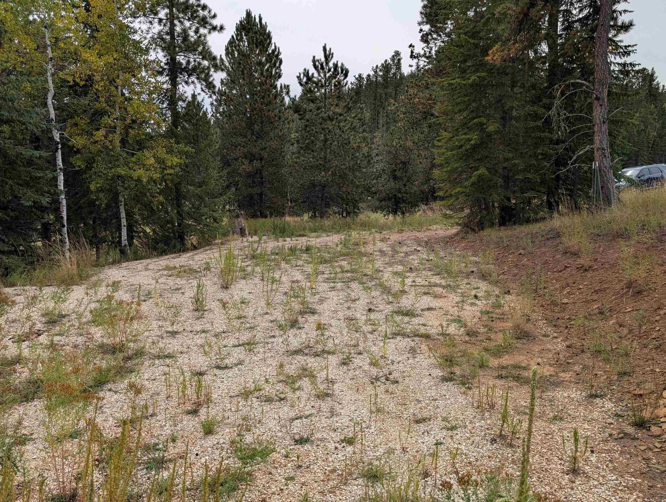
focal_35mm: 26
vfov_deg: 53.1
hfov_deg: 67.2
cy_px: 270
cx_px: 323
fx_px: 501
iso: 20
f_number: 1.68
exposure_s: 1/1587
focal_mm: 6.9
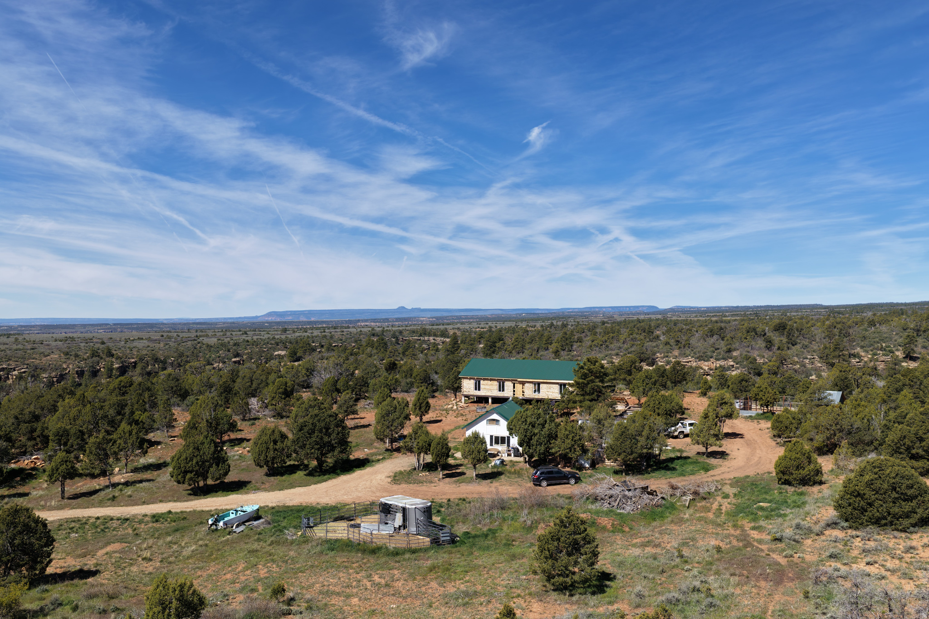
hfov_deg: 65.5
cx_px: 464
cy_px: 310
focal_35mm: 28
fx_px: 722
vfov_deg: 46.4
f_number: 2.8
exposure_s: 1/2000
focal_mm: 14.45
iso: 125
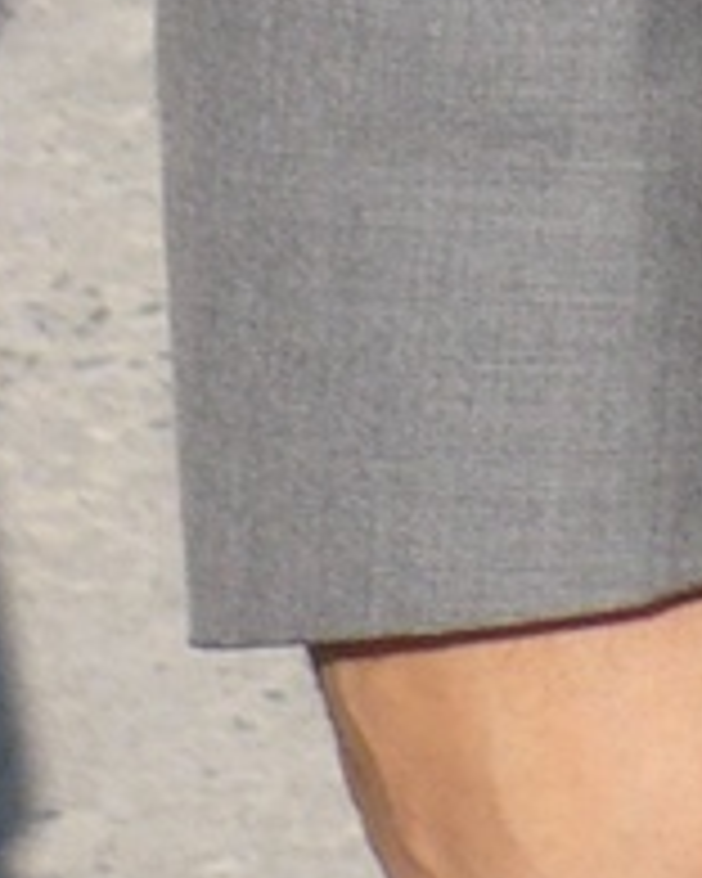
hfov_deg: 3.8
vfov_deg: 4.6
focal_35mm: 396
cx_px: 2362
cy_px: -2134
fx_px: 10284
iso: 100
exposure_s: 1/640
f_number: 3.5
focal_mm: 9.1
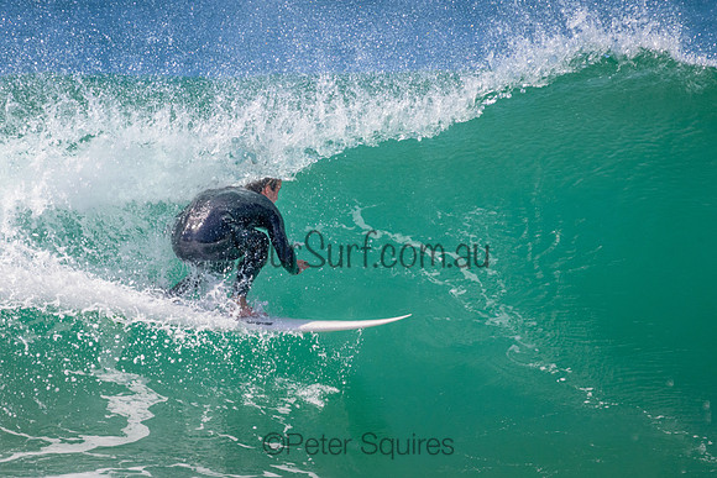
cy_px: 247
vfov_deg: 1.5
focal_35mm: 912
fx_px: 18158
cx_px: 309
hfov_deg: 2.3
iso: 1800
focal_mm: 800
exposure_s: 1/2000
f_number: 11
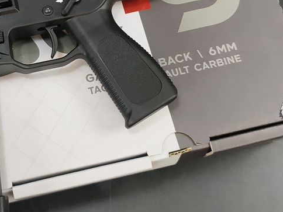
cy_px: 38
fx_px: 466
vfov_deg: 25.2
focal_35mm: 57
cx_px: 76
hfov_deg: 33.2
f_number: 1.57
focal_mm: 6.54
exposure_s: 1/60
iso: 344
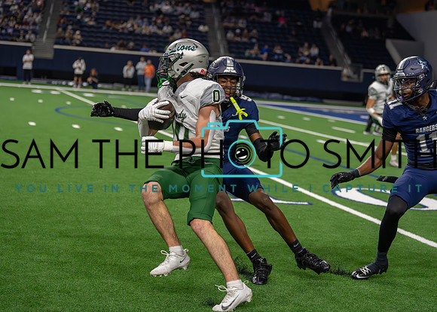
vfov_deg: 17.2
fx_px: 1033
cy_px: 156
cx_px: 218
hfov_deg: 23.9
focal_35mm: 83
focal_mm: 70
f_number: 2.8
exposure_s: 1/1600
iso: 4000
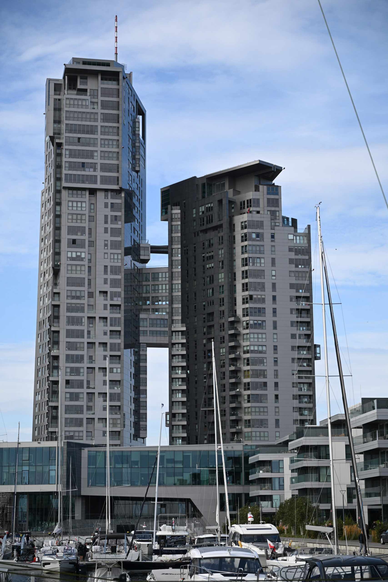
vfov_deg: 30.5
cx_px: 194
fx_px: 1067
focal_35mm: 66
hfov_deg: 20.6
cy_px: 291
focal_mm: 66
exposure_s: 1/3200
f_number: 4
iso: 400
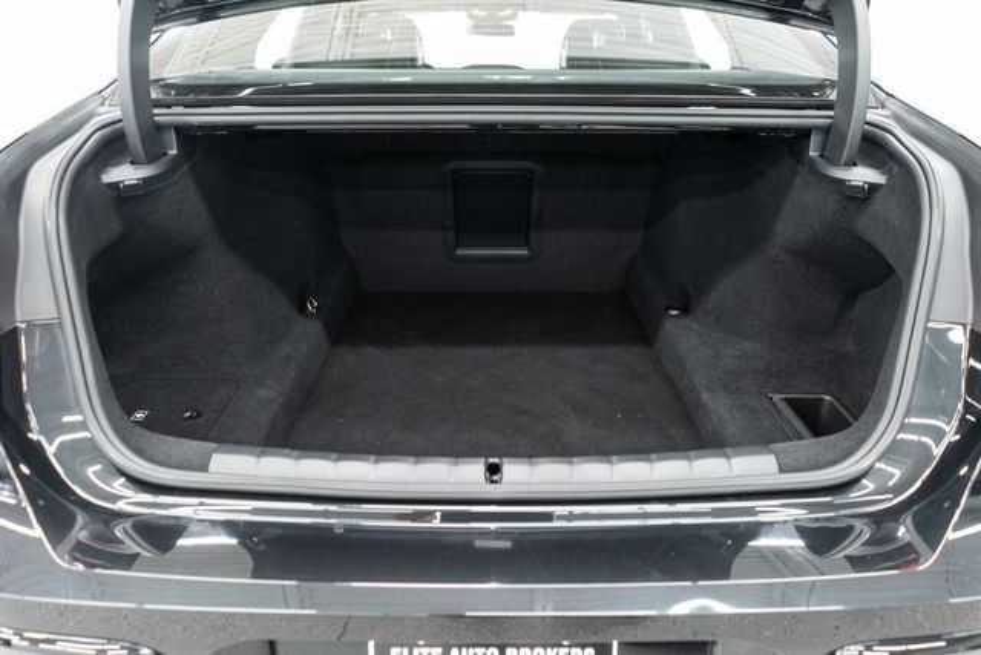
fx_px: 763
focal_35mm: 28
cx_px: 490
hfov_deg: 65.5
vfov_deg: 46.4
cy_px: 328
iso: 1250
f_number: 3.2
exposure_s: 1/40
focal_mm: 28
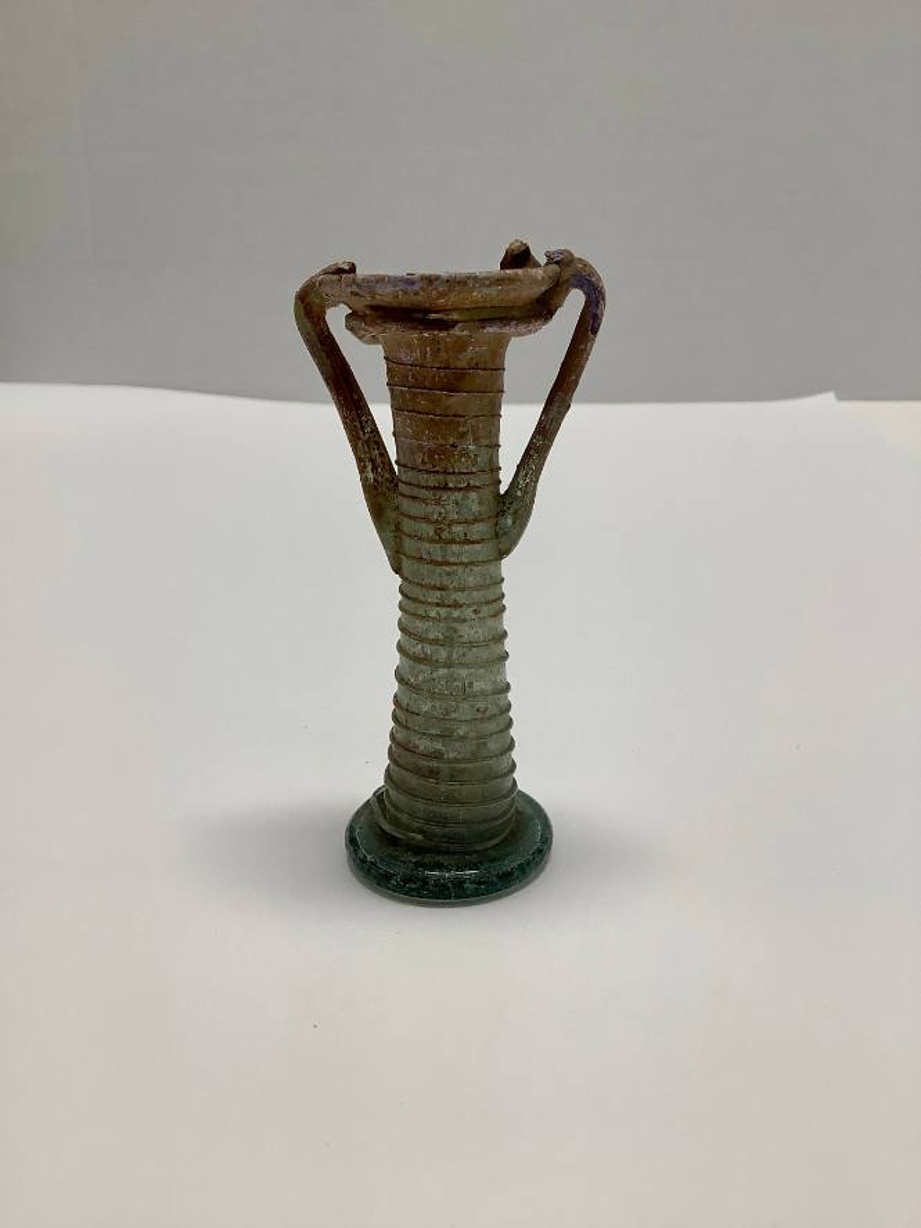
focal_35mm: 31
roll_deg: +1.0
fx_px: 1100
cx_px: 460
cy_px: 614
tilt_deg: -19.1
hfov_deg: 45.4
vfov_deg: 58.4
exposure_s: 1/120
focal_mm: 3.3
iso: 80
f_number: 2.4
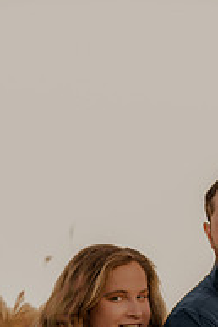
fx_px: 1792
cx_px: 153
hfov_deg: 7.0
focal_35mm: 197
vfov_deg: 10.4
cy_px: 300
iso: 50
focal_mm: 85
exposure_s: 1/200
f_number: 1.4
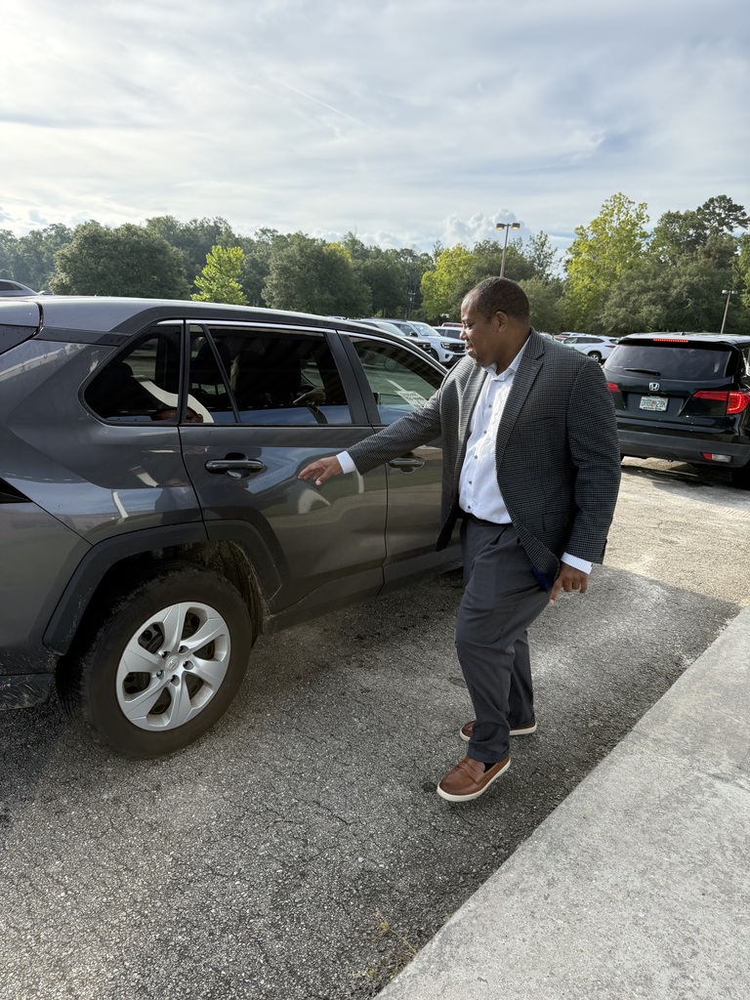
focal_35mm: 24
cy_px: 500
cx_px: 375
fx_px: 693
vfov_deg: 71.6
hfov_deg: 56.8
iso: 100
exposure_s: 1/1230
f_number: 1.78
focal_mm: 6.76
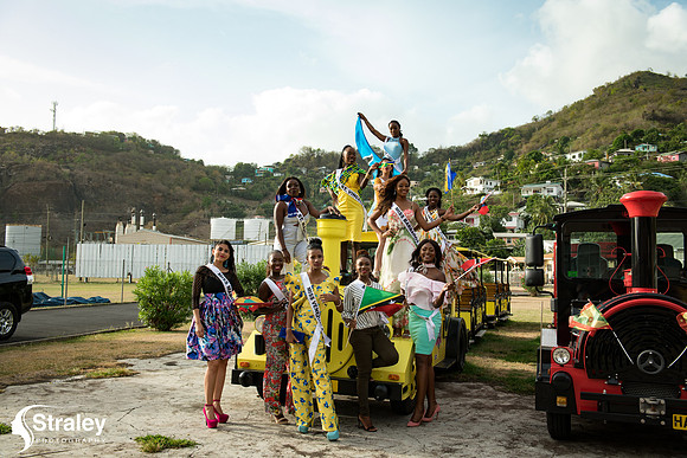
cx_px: 344
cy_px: 229
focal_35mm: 34
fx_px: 649
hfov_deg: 55.8
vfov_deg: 38.9
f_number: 6.3
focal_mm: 34
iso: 80
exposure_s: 1/125
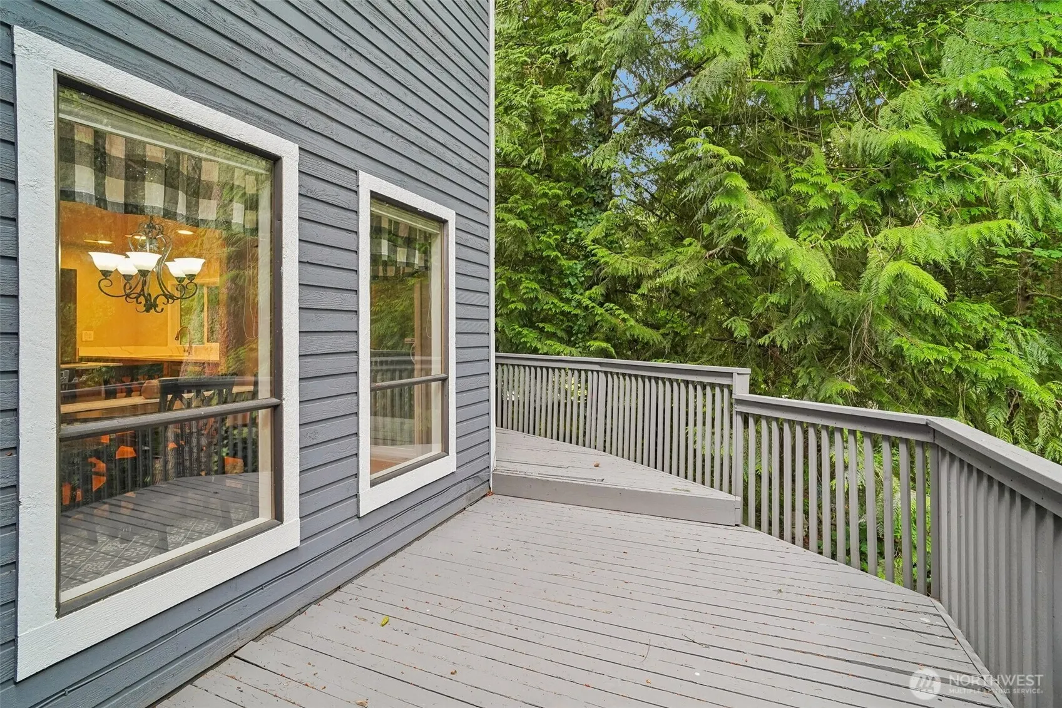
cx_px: 531
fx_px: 472
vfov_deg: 73.7
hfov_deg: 96.7
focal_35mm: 16
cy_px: 354
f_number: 8
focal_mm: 16
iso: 1600
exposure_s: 1/30
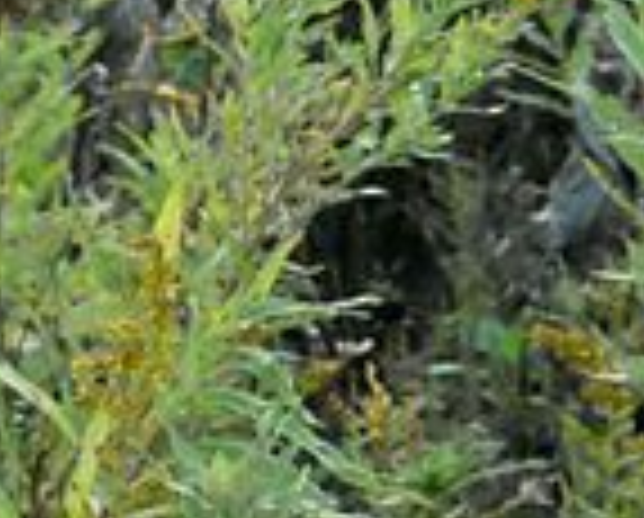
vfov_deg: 7.1
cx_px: -793
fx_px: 4164
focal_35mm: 218
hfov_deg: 8.3
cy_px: 595
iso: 1250
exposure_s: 1/125
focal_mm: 25
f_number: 11
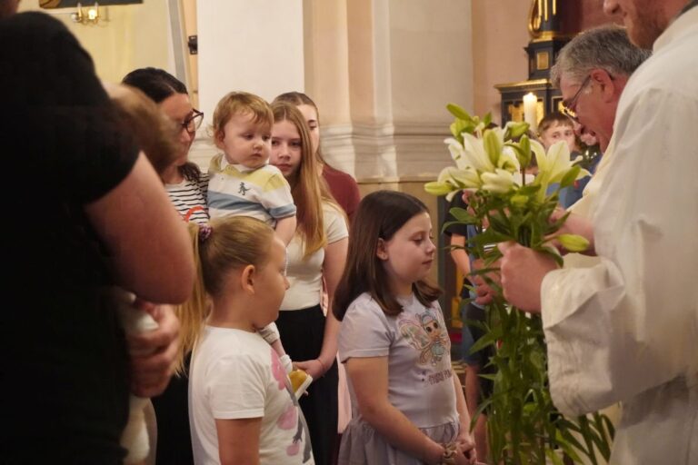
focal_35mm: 75
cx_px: 349
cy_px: 232
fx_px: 1454
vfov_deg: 18.2
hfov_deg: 27.0
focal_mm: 50
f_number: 5.6
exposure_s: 1/100
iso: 12800
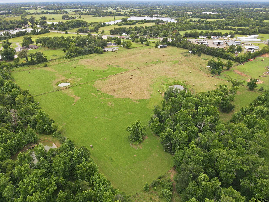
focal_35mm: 24
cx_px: 134
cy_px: 101
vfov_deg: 56.8
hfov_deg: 71.6
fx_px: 187
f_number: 2.8
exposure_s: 1/160
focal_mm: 4.5
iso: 100
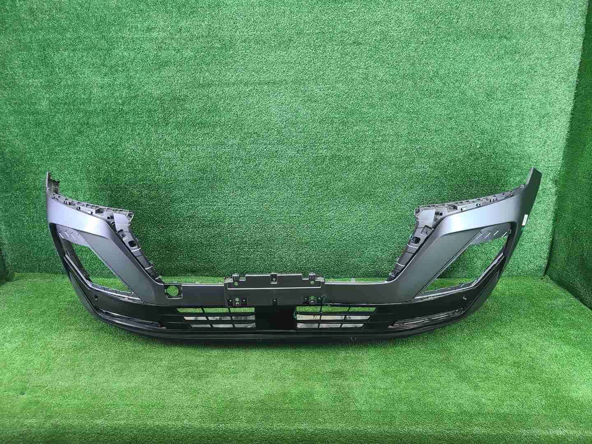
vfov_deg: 53.1
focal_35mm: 26
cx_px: 296
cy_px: 222
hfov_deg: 67.3
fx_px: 445
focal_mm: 5.4
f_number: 1.8
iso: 238
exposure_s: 1/50
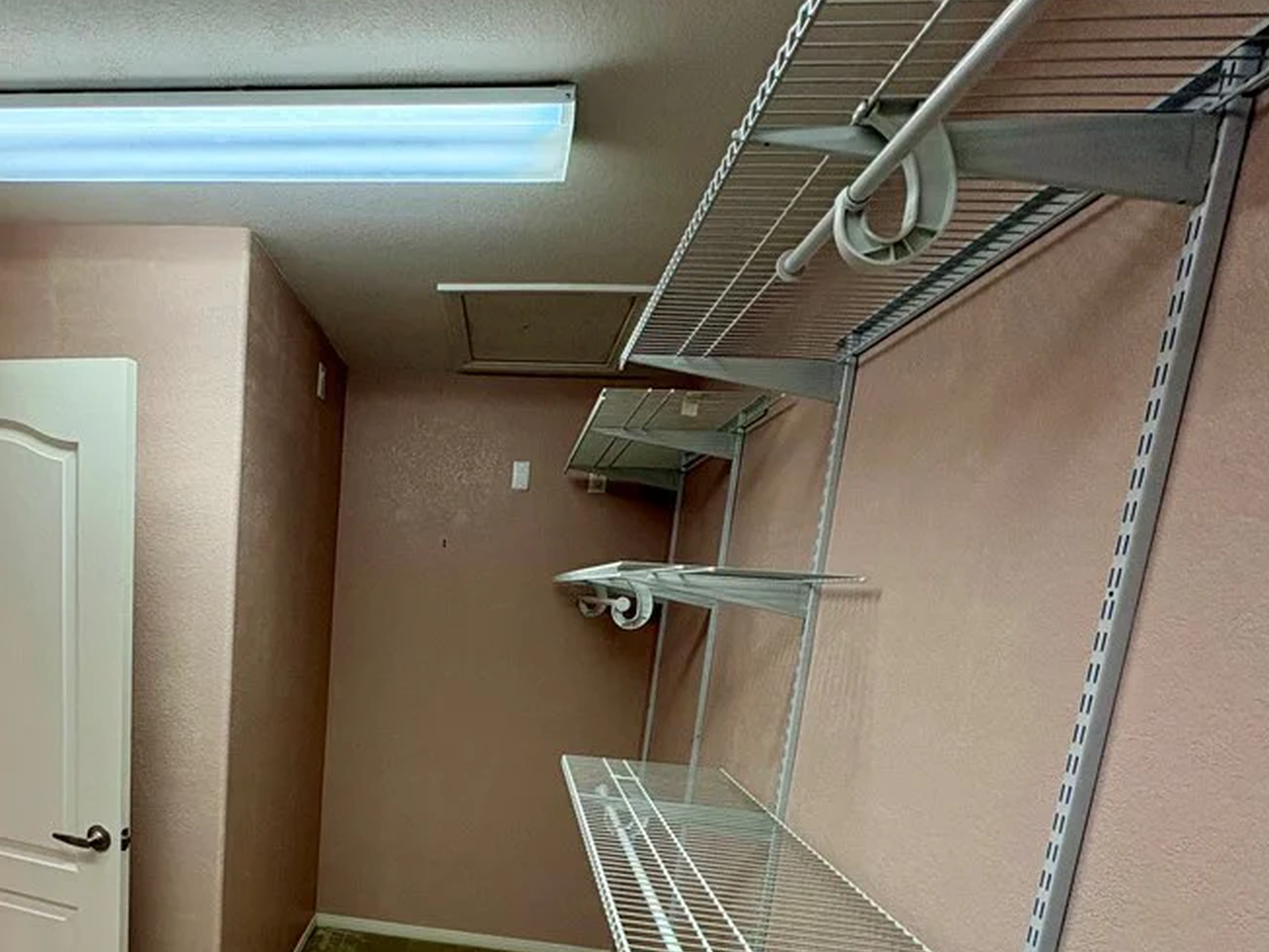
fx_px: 807
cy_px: 711
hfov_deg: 73.1
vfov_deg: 58.0
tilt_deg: -9.6
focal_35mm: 22
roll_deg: -3.9
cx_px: 381
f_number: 2.2
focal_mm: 2.22
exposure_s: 1/120
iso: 200
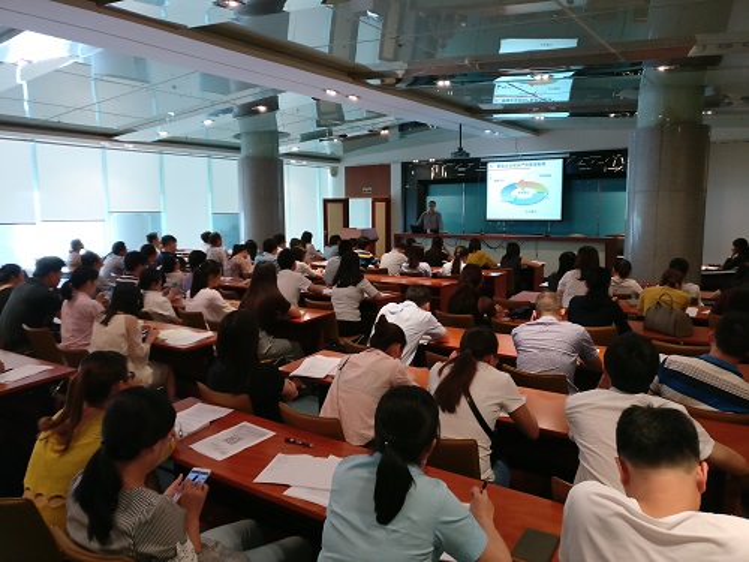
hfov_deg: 63.4
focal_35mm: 28
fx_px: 606
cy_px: 281
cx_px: 374
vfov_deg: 49.7
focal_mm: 4.26
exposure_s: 1/25
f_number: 2
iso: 500
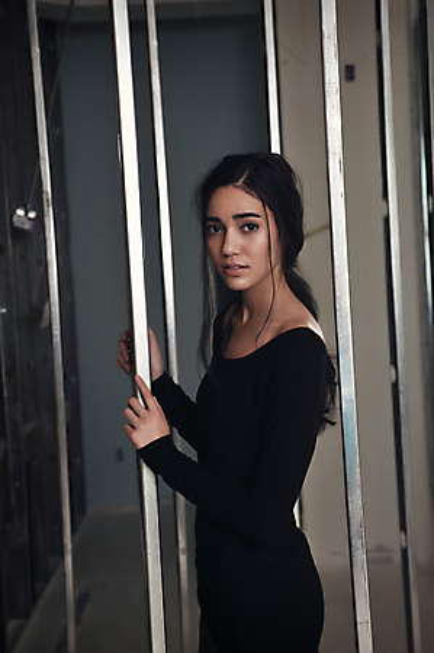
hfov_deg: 23.3
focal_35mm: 58
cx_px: 217
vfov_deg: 34.5
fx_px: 1051
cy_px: 326
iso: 640
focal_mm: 58
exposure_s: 1/100
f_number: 5
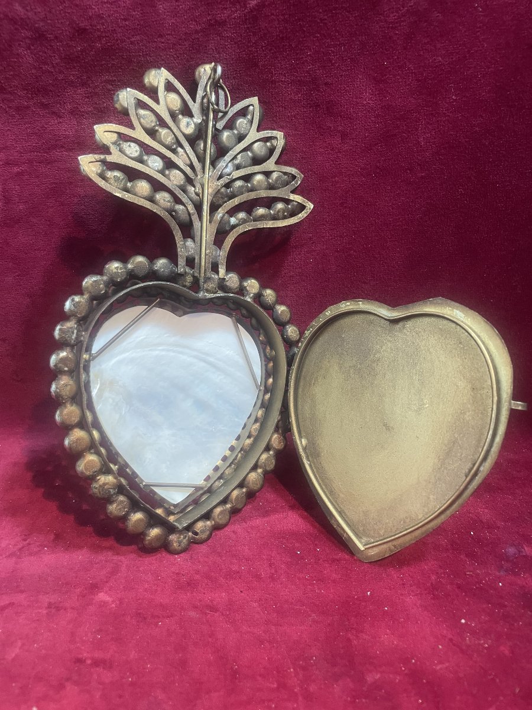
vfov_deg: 67.3
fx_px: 533
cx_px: 266
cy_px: 355
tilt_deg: -27.0
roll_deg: +3.9
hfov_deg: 53.1
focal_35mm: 26
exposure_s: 1/50
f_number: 1.6
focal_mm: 4.2
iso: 250
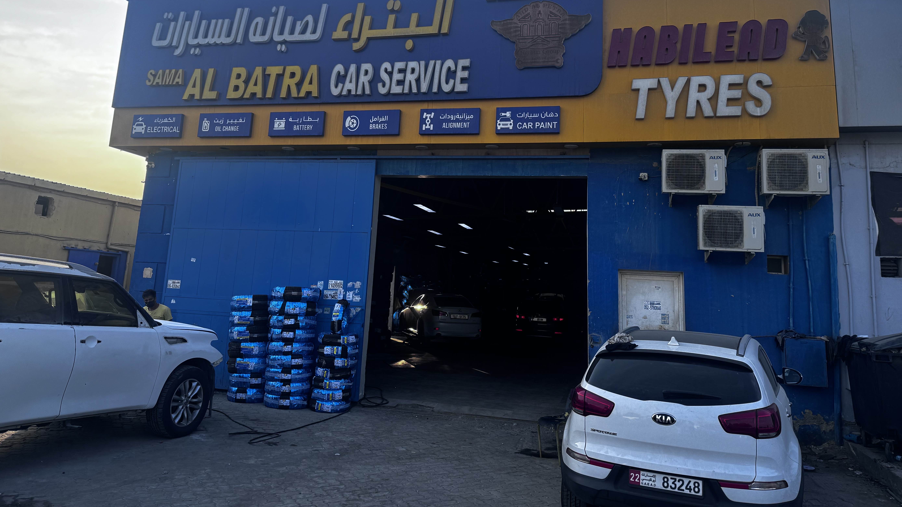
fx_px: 646
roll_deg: -2.2
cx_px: 455
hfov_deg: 69.9
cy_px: 160
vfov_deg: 42.2
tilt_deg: +11.9
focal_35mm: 27
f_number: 1.78
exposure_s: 1/2506
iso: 80
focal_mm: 6.76
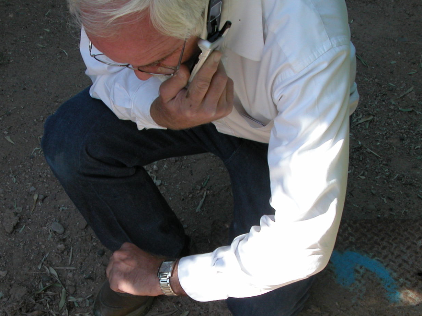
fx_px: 792
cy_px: 241
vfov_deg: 22.4
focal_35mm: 65
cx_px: 169
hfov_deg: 29.7
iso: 100
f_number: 5.1
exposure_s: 1/154
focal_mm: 10
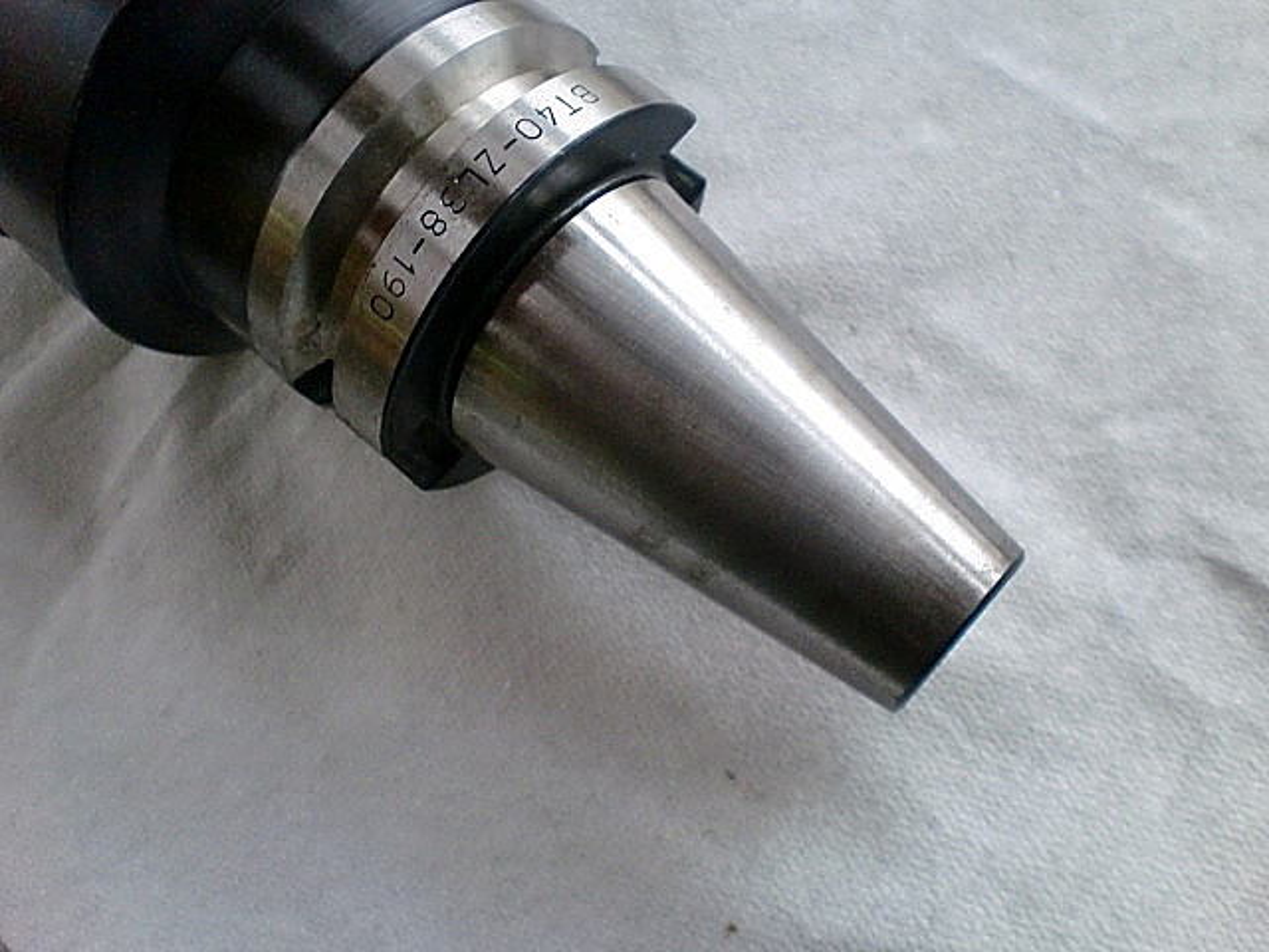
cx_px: 634
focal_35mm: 35
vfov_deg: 40.7
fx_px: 1283
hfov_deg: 52.6
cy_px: 476
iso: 320
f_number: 3.1
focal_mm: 6.3
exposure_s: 1/60
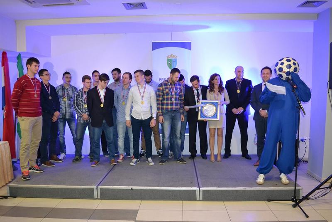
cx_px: 166
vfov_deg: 48.0
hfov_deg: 67.4
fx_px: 249
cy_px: 111
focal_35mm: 27
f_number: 3.5
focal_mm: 18
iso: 2800
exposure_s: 1/60
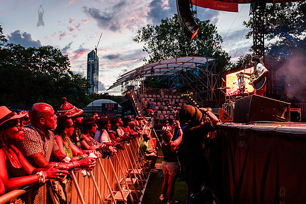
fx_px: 255
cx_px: 155
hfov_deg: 61.9
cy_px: 106
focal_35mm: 30
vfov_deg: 43.6
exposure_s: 1/250
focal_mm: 24
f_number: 3.5
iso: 3200
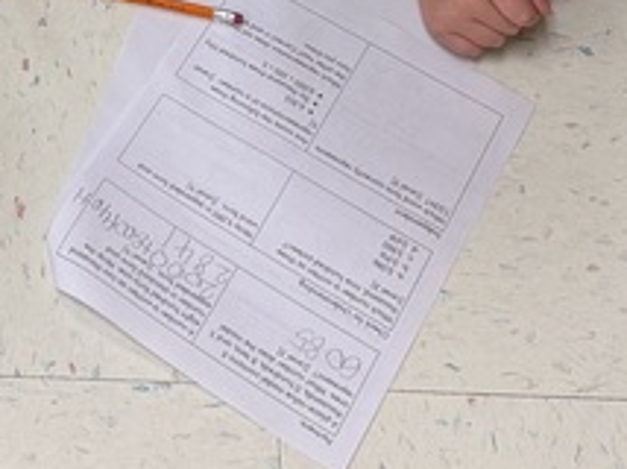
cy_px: -413
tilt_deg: -48.0
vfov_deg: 11.7
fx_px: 2081
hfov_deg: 16.9
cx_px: 73
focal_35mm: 115
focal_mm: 6.76
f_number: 1.78
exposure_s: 1/120
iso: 125
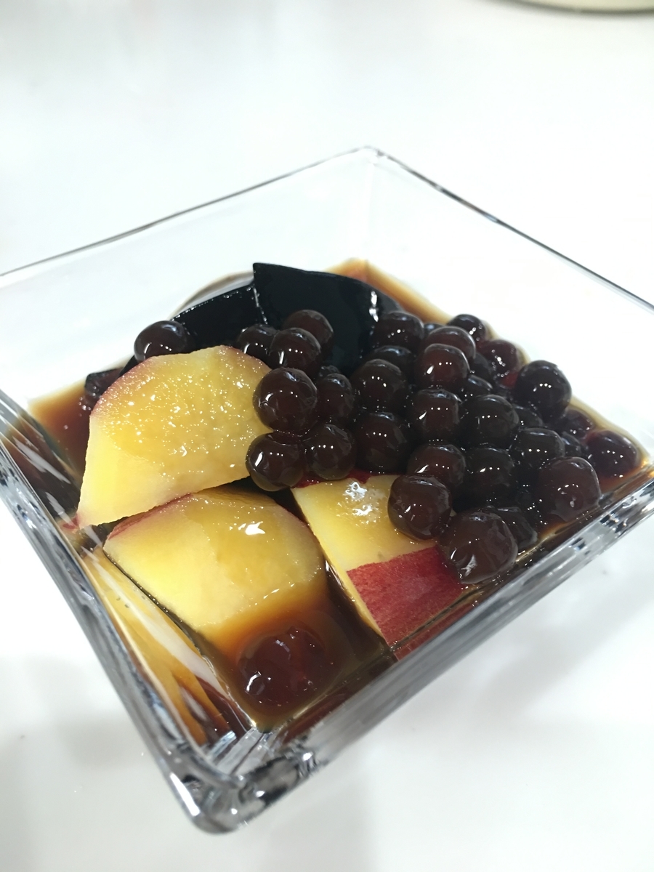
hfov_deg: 48.2
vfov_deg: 61.7
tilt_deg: -45.6
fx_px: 731
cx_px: 327
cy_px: 436
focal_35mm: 29
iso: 80
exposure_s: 1/10
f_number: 2.2
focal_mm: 4.15
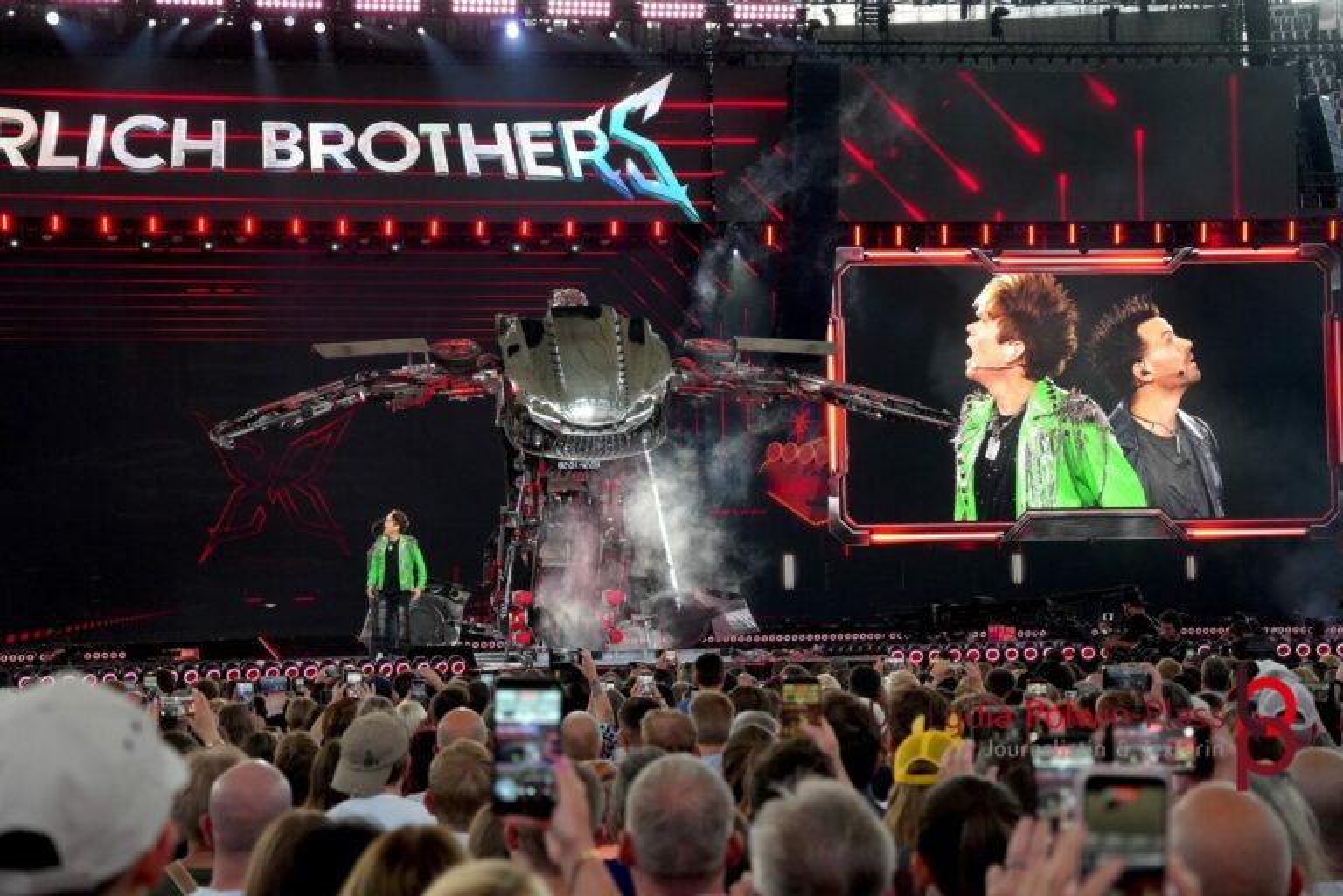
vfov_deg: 16.3
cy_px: 448
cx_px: 672
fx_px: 3133
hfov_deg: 24.2
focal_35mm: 84
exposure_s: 1/160
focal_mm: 56
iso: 1600
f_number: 4.5
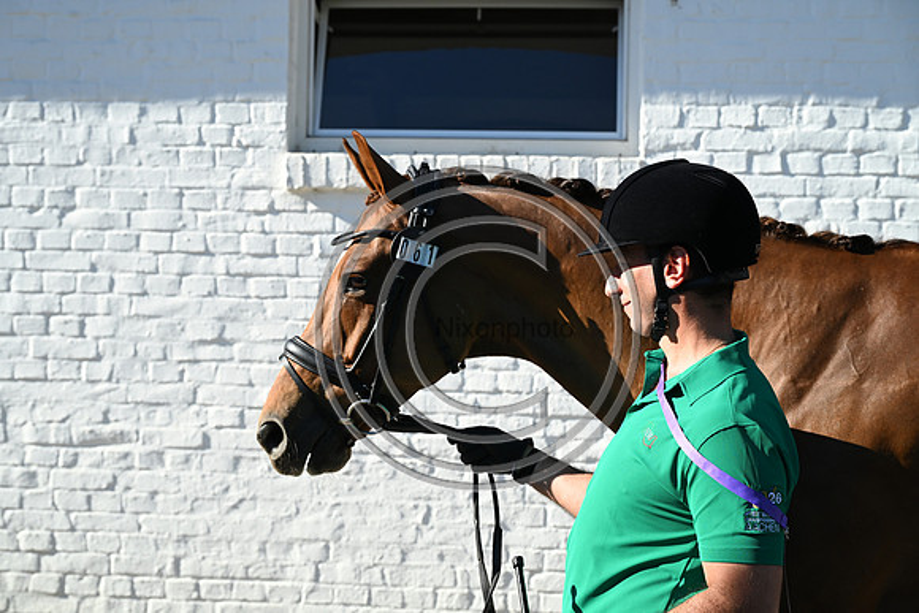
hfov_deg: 32.4
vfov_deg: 21.9
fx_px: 1583
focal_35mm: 62
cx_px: 460
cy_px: 306
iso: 800
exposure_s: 1/1600
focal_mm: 62
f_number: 6.3
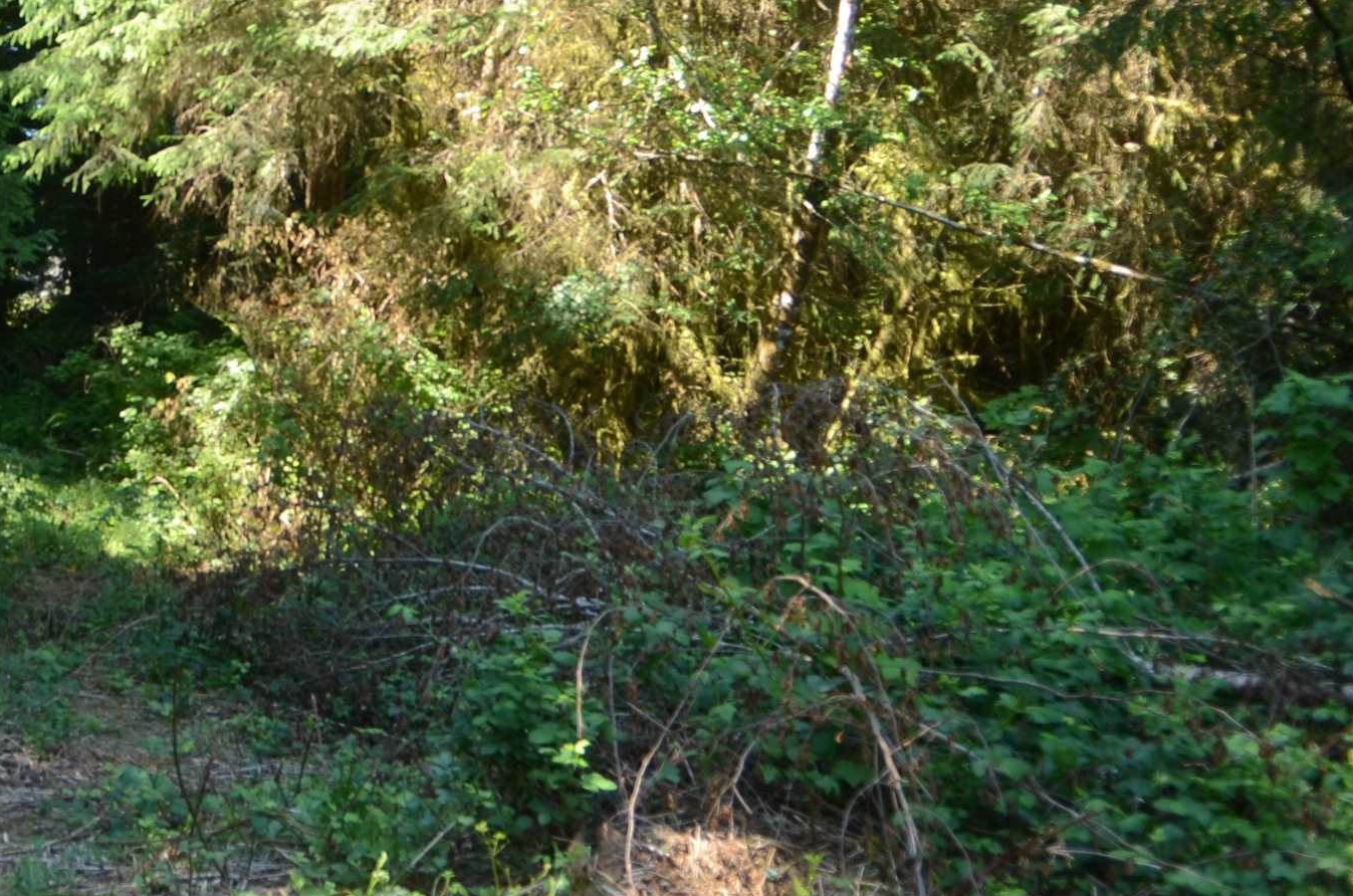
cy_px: 56
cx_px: 29
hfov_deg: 32.0
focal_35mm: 58
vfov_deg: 22.5
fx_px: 2180
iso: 100
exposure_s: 1/80
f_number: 2.8
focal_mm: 17
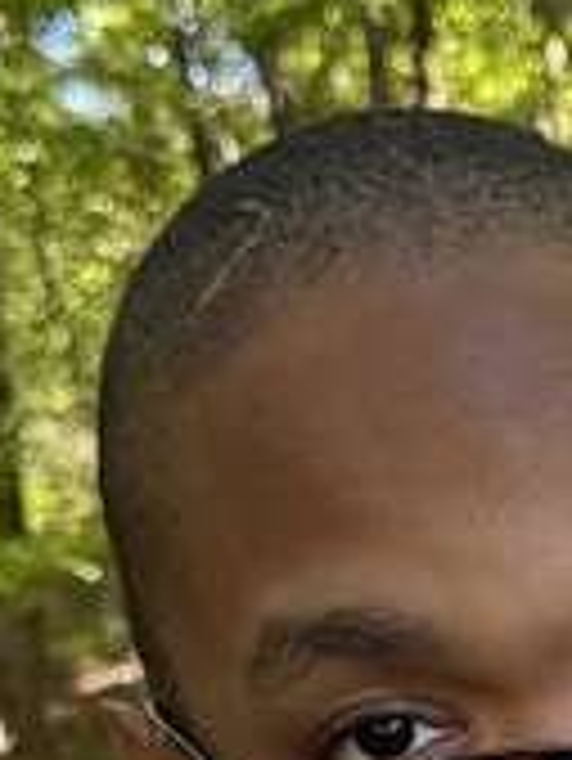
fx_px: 3191
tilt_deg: -2.2
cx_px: 937
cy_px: 1111
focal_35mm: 145
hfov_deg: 9.8
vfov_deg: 12.9
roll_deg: +5.6
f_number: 1.78
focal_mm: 6.76
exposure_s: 1/121
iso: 200
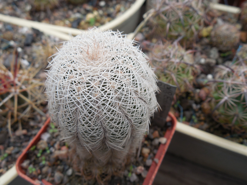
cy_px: 92
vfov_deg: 45.4
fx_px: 221
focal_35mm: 31
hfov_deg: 58.4
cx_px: 124
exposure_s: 1/80
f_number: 3.6
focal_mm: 5.6
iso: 125
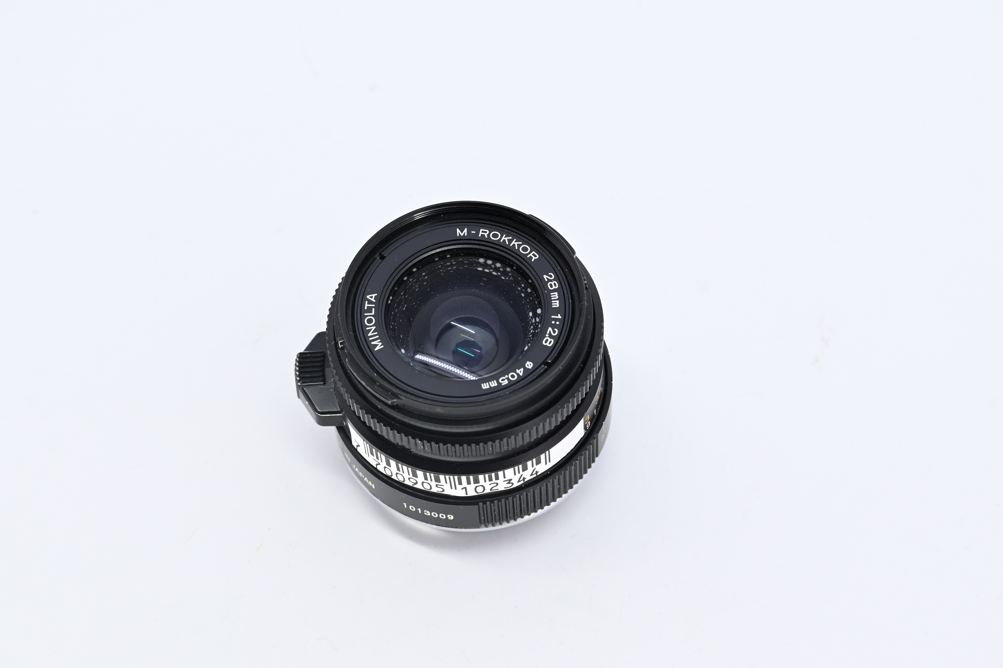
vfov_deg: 18.2
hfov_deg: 27.0
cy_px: 334
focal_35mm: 75
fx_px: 2089
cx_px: 502
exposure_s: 1/160
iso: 500
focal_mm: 50
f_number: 9
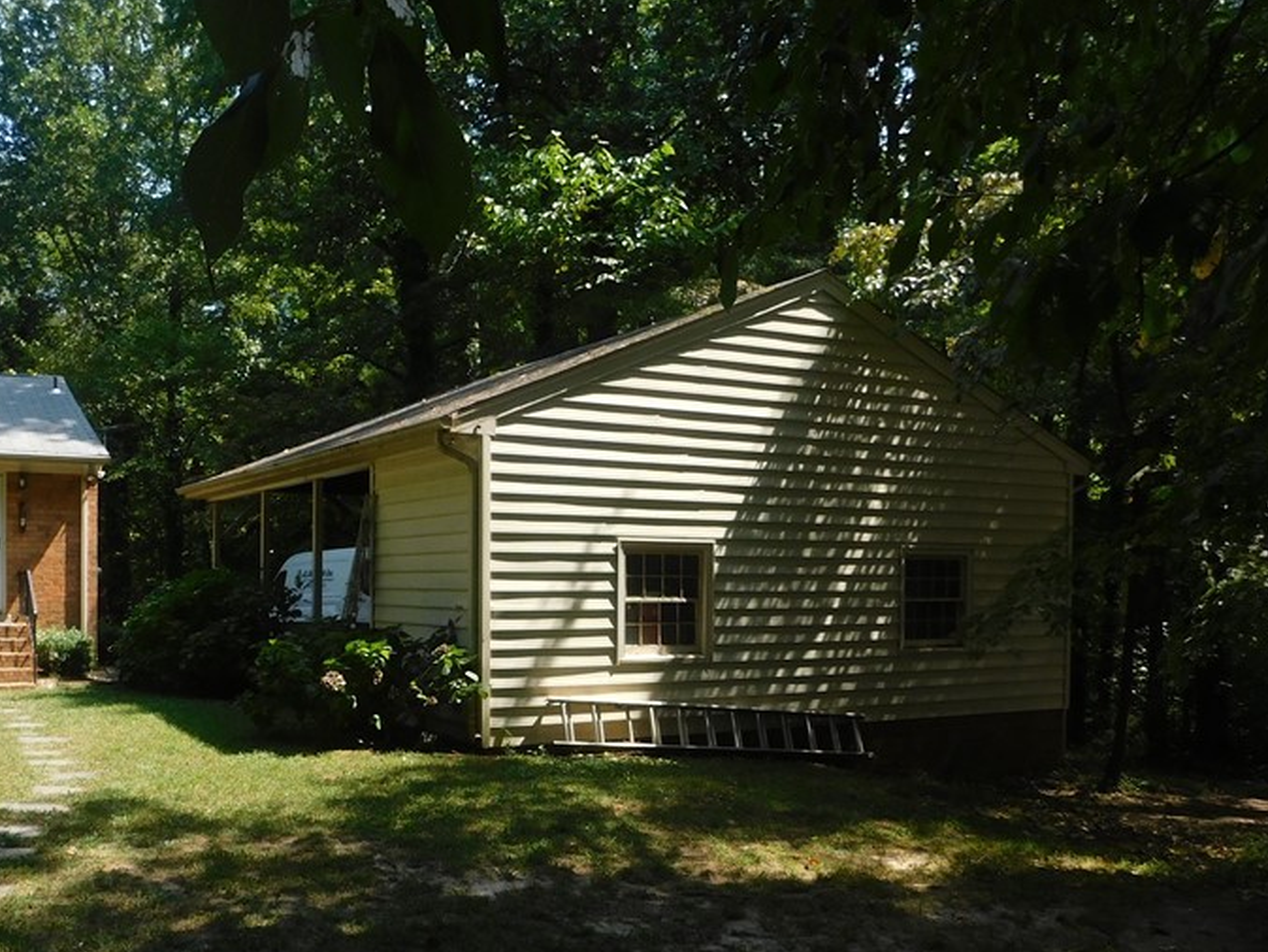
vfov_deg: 40.3
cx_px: 496
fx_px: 1282
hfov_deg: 52.2
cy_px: 624
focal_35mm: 35
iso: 125
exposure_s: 1/500
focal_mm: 4
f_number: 3
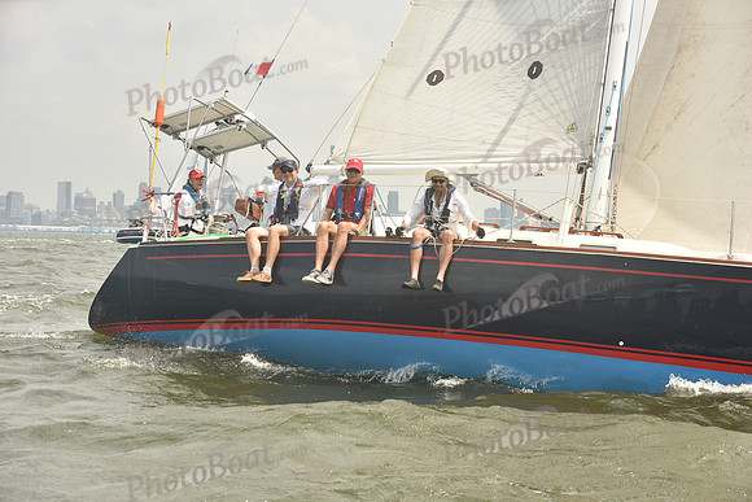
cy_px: 251
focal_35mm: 70
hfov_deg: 28.8
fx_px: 1462
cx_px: 376
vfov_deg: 19.5
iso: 250
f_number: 7.1
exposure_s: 1/800
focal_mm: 70
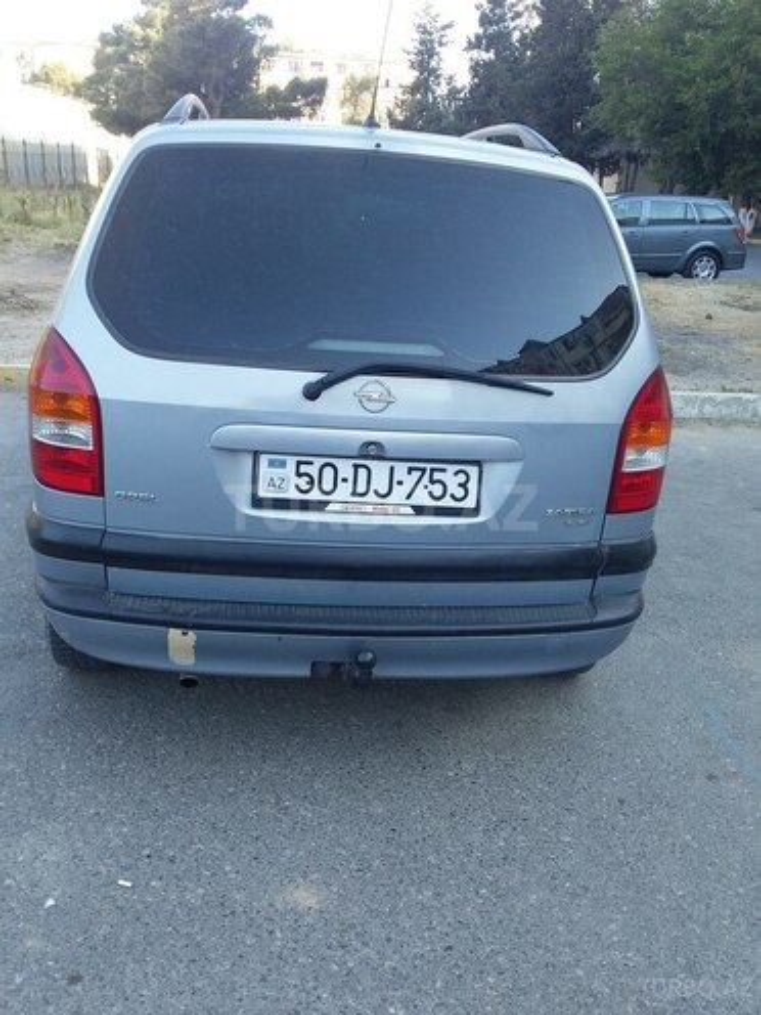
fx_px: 909
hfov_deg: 45.4
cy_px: 508
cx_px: 380
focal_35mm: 31
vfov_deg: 58.4
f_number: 2.2
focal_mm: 3.3
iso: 40
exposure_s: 1/158
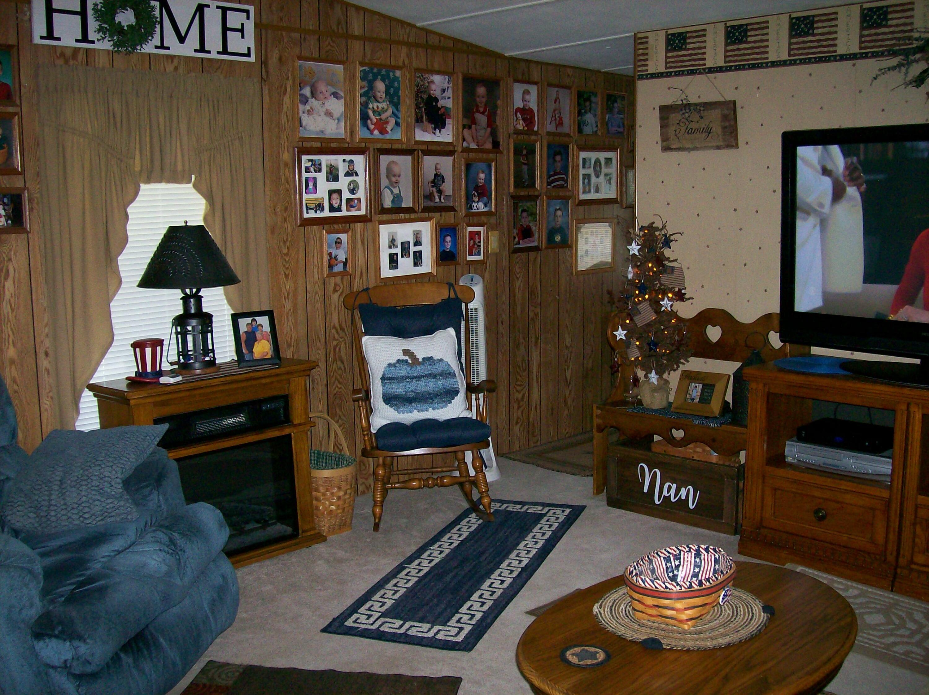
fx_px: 965
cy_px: 348
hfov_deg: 51.4
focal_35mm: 36
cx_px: 464
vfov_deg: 39.6
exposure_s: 1/64
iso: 140
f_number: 2.7
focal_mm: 6
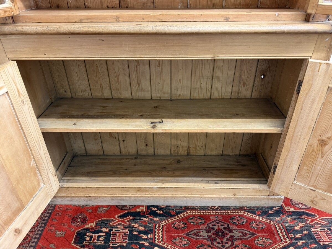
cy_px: 124
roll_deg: +0.8
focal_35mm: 24
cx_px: 166
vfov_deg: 56.8
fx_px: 230
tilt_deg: -30.7
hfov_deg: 71.6
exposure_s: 1/50
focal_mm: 6.76
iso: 320
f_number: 1.78
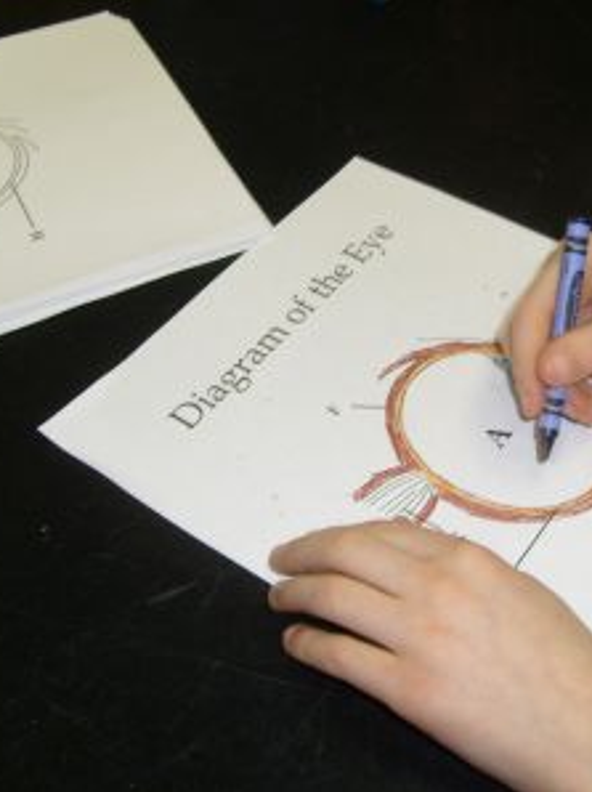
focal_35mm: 47
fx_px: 1073
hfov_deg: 30.6
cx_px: 406
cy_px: 396
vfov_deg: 40.5
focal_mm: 5.8
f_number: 2.8
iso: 100
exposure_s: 1/45
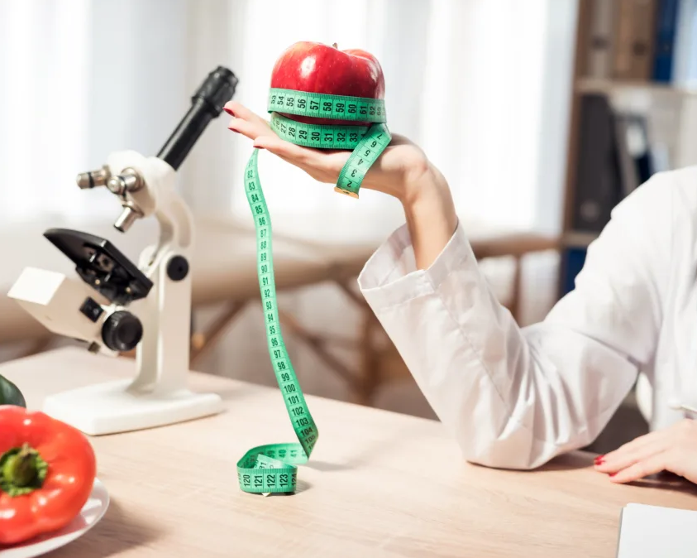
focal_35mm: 57
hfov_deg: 32.9
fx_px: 1176
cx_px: 418
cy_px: 281
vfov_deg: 26.7
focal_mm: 50
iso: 100
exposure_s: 1/400
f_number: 2.8
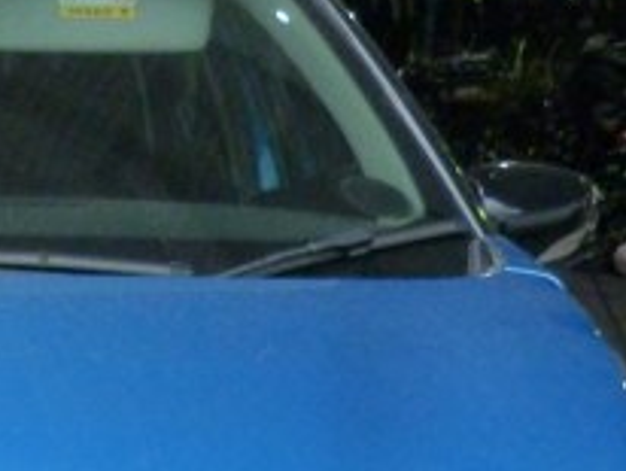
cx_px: -219
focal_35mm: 97
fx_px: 1756
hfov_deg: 18.6
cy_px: 726
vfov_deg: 14.2
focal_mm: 4.5
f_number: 2.8
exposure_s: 1/50
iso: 400
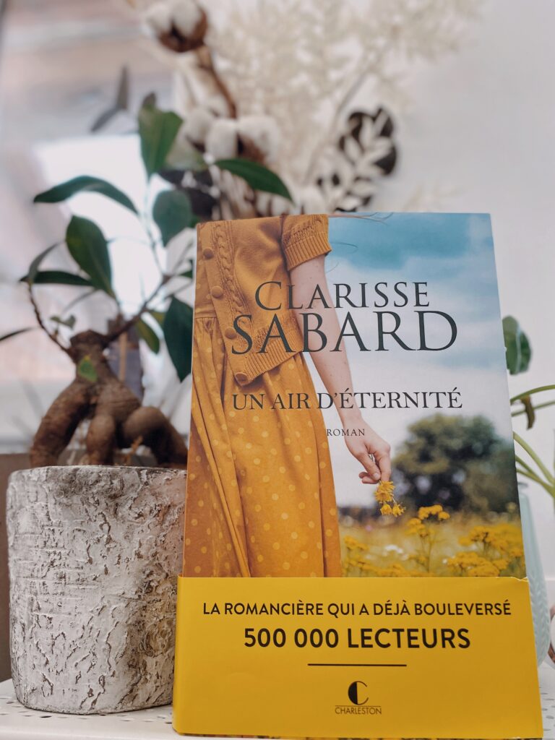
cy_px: 370
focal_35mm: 26
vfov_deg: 67.3
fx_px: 556
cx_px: 278
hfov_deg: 53.1
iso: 125
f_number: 1.8
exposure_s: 1/119
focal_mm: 4.25
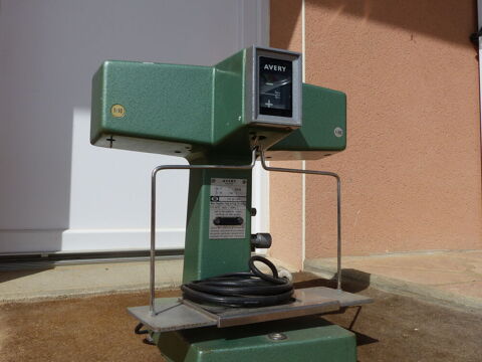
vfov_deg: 44.2
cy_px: 181
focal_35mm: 32
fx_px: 446
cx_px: 241
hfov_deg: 56.8
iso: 100
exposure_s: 1/1600
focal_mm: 5.6
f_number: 5
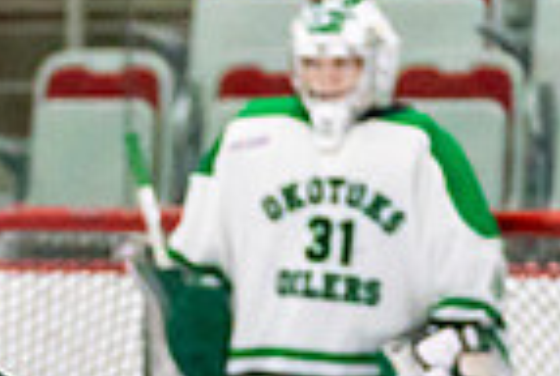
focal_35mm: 840
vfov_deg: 1.6
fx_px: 13094
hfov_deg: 2.4
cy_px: 870
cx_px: -266
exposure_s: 1/1250
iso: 3200
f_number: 2.8
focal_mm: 132
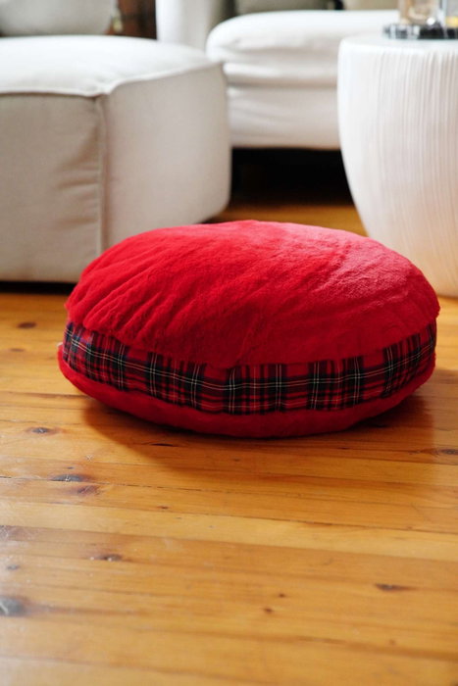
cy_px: 343
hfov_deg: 19.5
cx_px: 229
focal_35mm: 70
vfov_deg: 28.8
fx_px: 1335
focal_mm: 70
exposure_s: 1/100
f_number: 4
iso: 10000
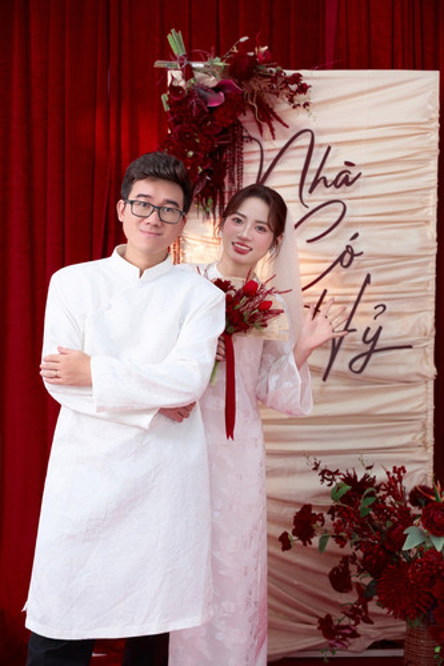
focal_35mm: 59
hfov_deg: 23.1
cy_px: 333
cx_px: 222
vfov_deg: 34.1
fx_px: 1088
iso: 500
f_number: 2.8
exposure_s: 1/200
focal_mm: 58.8
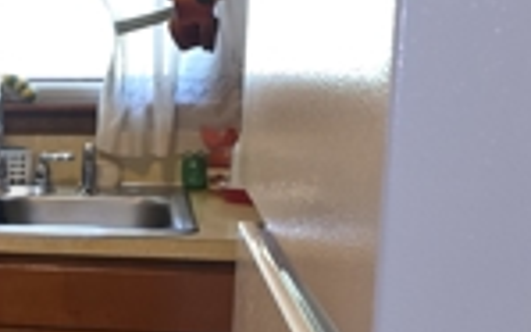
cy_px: 275
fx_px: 1259
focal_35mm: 87
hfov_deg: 20.4
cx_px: -266
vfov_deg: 14.9
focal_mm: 6.3
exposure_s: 1/24
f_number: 1.7
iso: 160
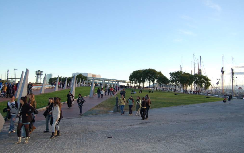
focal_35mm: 31
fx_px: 206
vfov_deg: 40.6
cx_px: 123
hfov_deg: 61.2
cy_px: 81
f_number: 5
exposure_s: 1/500
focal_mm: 20
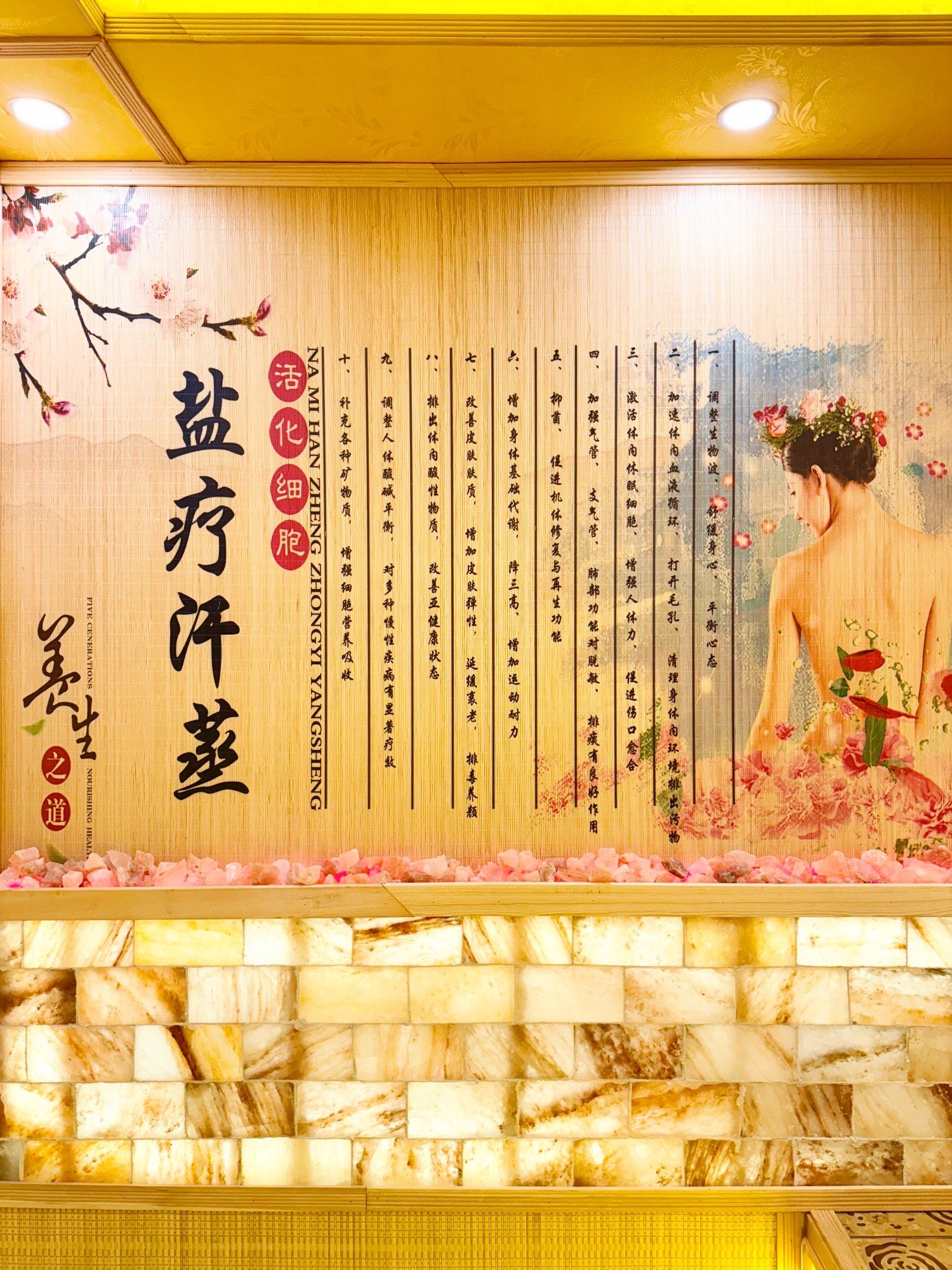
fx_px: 880
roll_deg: -0.2
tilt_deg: +1.0
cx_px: 476
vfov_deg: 71.6
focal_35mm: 24
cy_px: 635
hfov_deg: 56.8
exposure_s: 1/100
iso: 125
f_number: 1.78
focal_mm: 6.76
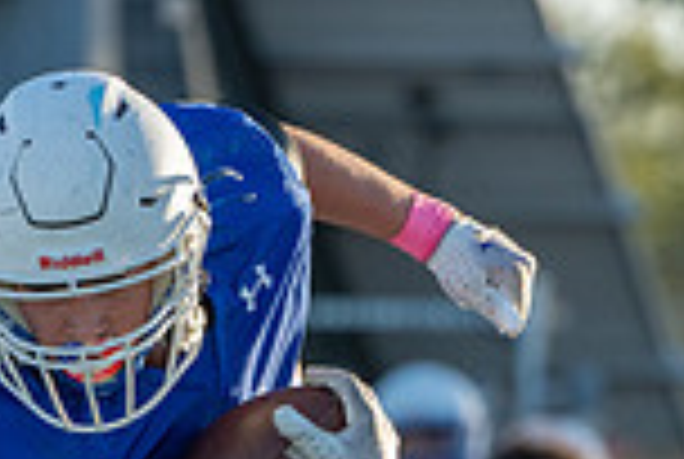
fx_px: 26842
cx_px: 247
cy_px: 815
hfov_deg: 1.5
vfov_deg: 1.0
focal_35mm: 1410
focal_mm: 291
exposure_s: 1/1250
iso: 500
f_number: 5.6
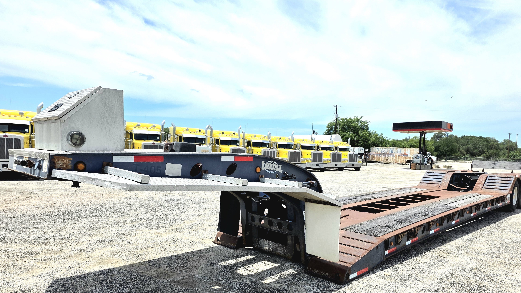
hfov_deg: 71.9
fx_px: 359
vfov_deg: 44.0
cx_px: 269
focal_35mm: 26
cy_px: 182
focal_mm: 6.25
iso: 64
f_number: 1.7
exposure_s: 1/10000
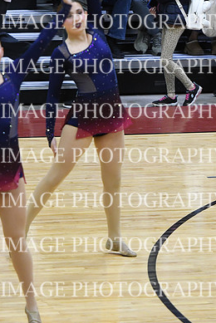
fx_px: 3414
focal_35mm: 380
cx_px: 66
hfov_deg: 3.6
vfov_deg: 5.4
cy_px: 178
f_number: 3.5
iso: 4000
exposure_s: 1/400
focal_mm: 170
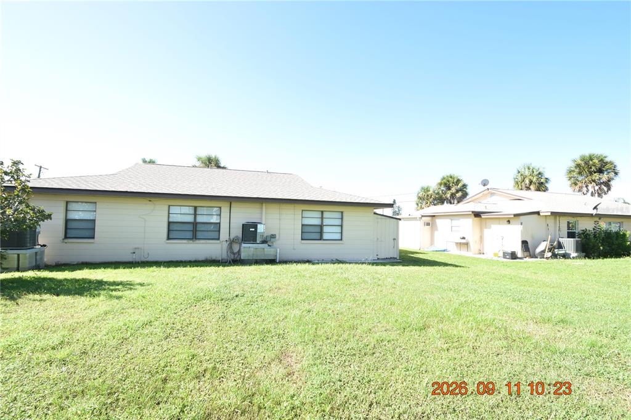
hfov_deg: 100.4
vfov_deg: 77.3
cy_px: 210
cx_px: 316
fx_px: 263
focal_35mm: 15
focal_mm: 10
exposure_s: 1/250
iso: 320
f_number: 8
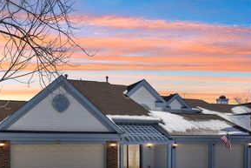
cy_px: 144
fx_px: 265
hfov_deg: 49.0
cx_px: 69
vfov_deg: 33.6
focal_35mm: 38
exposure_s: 1/2500
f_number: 2.8
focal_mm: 8.4
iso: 100
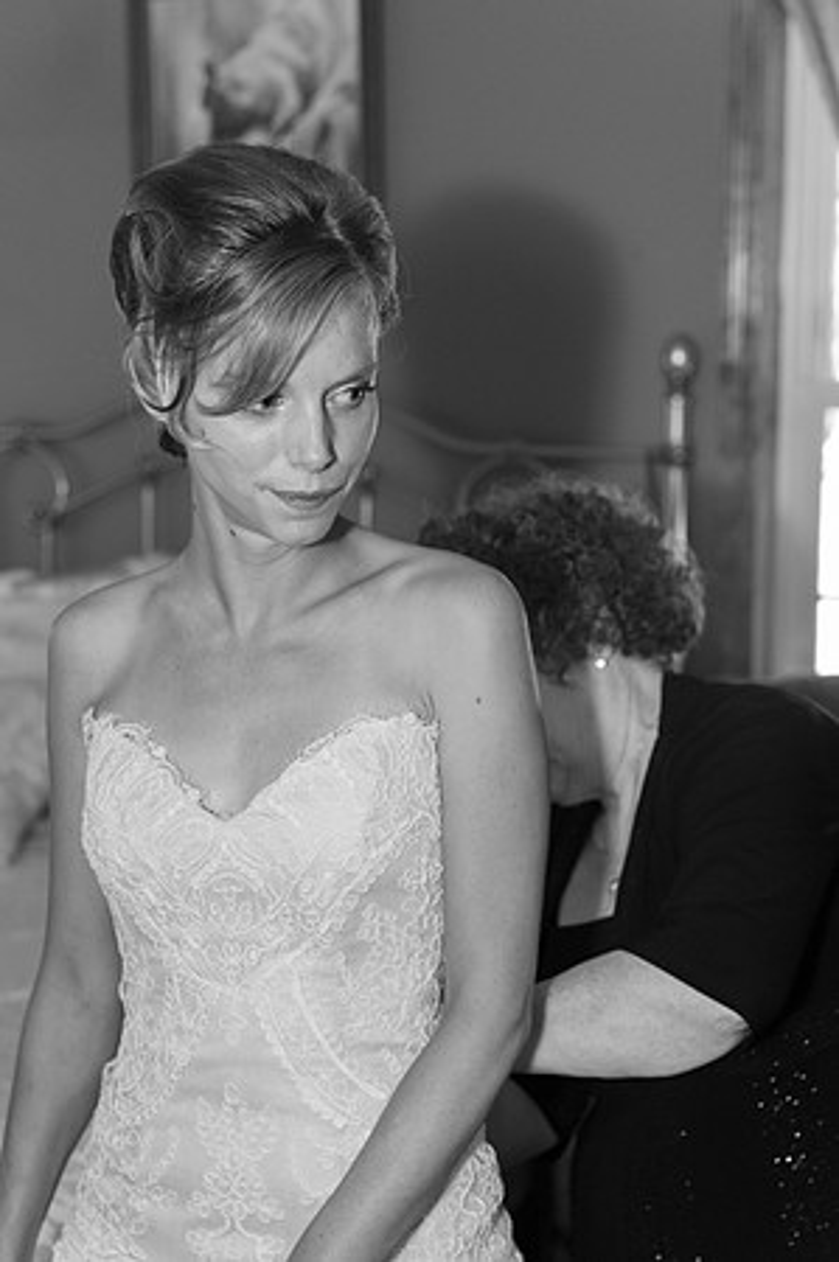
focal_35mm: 66
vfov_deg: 30.5
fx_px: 2312
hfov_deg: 20.6
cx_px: 420
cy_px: 631
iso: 1600
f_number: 4.5
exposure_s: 1/60
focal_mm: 66
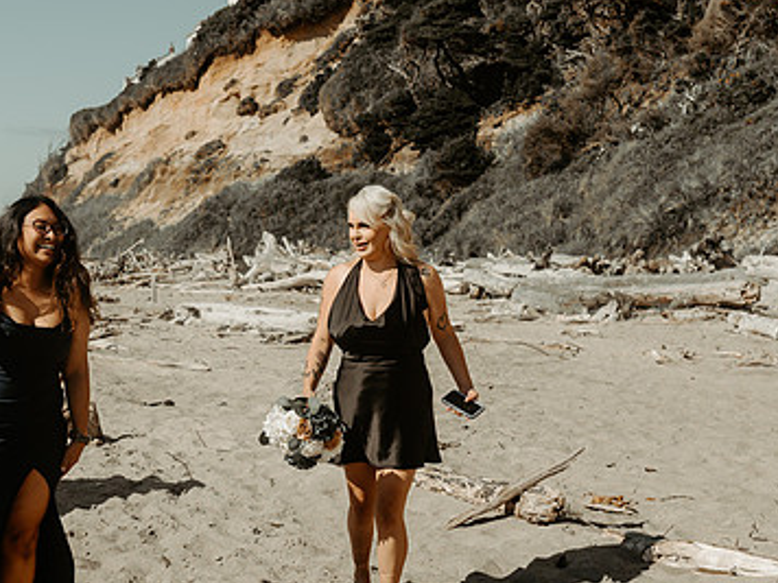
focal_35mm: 60
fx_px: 1349
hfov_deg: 32.1
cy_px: 298
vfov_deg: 24.4
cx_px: 298
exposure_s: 1/2500
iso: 100
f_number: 4
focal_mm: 35
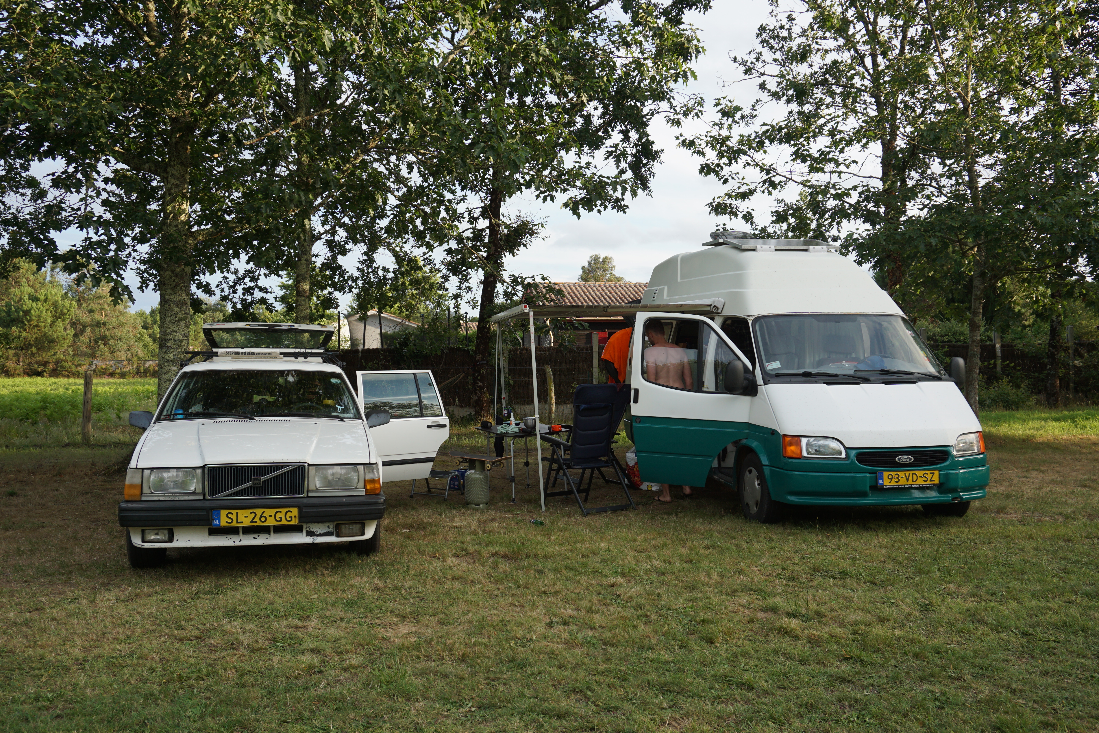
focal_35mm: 32
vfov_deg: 41.7
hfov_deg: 59.5
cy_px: 366
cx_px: 550
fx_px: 962
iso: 100
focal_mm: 21
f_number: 5.6
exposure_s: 1/160
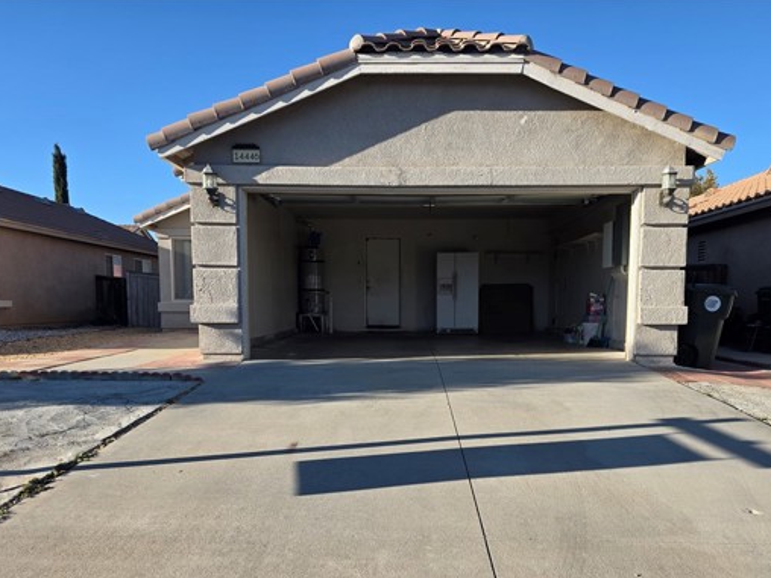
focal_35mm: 29
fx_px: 646
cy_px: 361
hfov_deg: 61.6
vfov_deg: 47.8
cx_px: 405
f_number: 1.7
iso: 80
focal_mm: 6.3
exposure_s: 1/3399
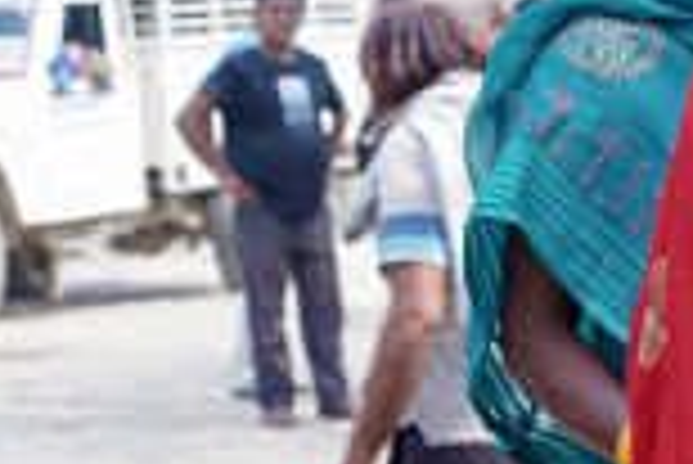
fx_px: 3757
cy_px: 198
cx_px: 1269
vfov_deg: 7.1
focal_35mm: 195
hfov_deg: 9.9
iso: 100
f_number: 5
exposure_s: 1/125
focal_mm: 50
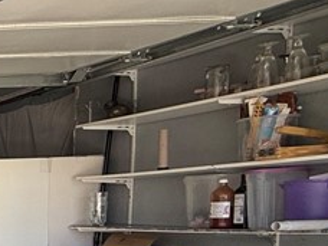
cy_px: 265
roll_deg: +0.5
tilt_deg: -3.3
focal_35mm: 63
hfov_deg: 17.8
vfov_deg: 22.1
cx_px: -365
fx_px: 597
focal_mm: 2.22
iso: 50
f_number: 2.2
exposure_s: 1/203
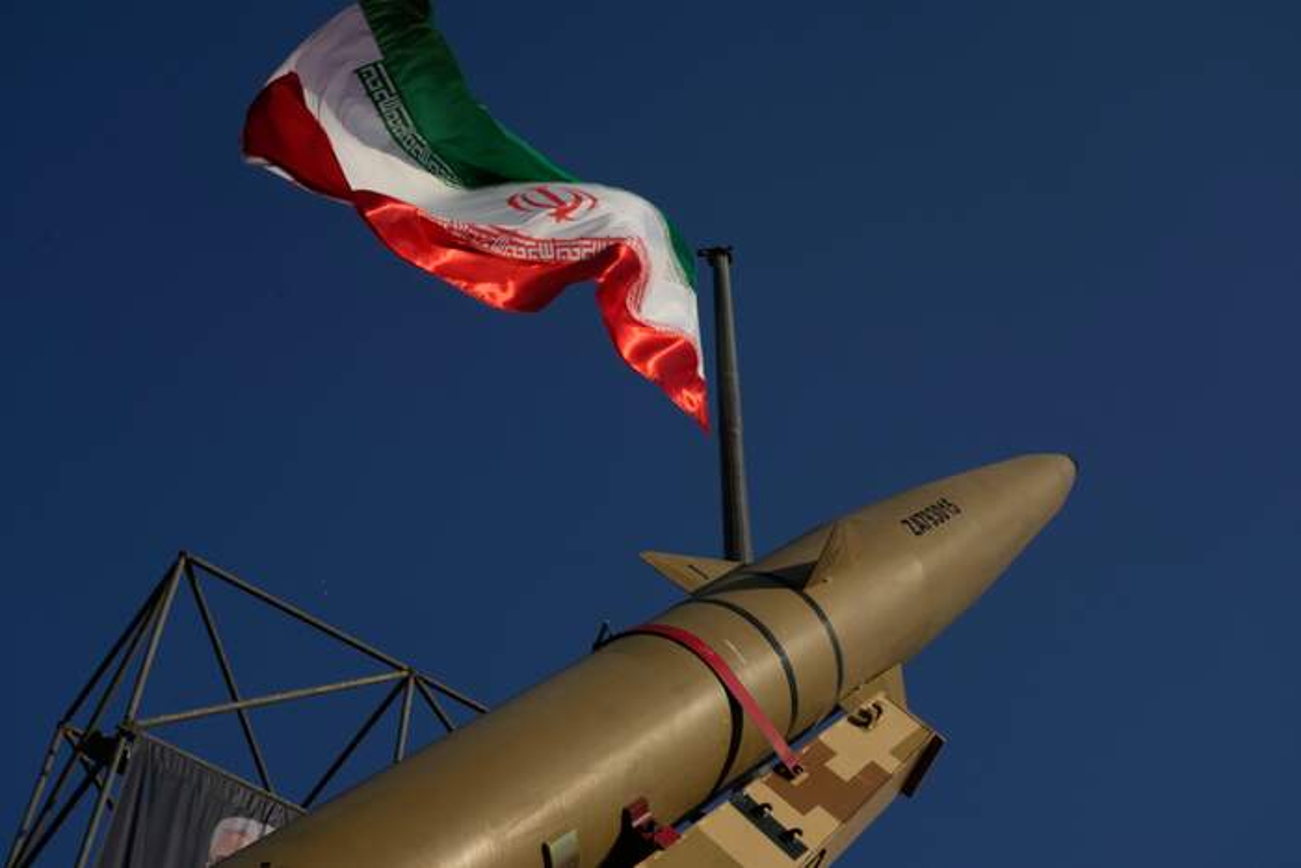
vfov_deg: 25.1
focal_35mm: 54
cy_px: 434
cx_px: 650
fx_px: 1952
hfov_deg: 36.9
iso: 640
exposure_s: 1/800
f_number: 16
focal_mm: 54
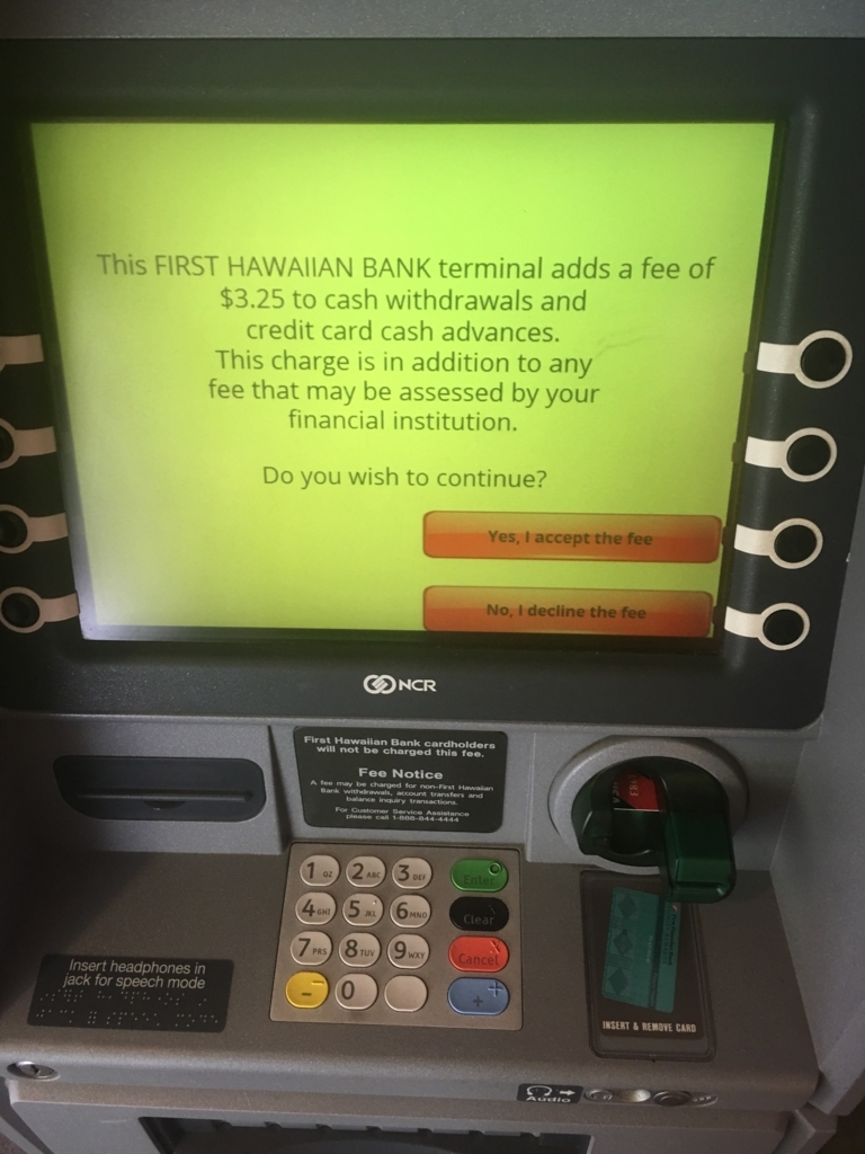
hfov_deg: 48.2
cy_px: 577
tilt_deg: -41.1
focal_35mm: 29
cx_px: 432
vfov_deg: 61.7
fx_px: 966
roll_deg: +1.5
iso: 40
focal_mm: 4.15
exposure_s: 1/15
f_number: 2.2
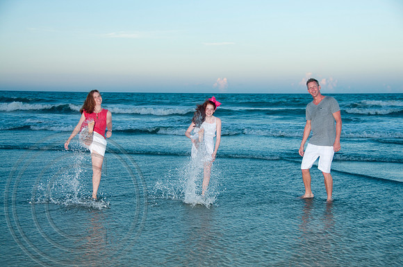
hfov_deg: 33.4
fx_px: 671
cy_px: 134
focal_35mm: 60
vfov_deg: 22.6
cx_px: 202
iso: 100
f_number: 5
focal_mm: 40
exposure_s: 1/200
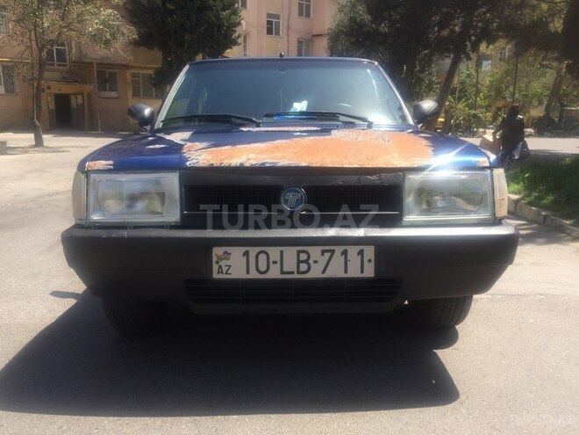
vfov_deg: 48.2
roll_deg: -2.2
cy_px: 218
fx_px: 485
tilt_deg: -12.8
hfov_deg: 61.7
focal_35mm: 29
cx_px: 290
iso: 32
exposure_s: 1/1053
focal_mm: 4.15
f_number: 2.2
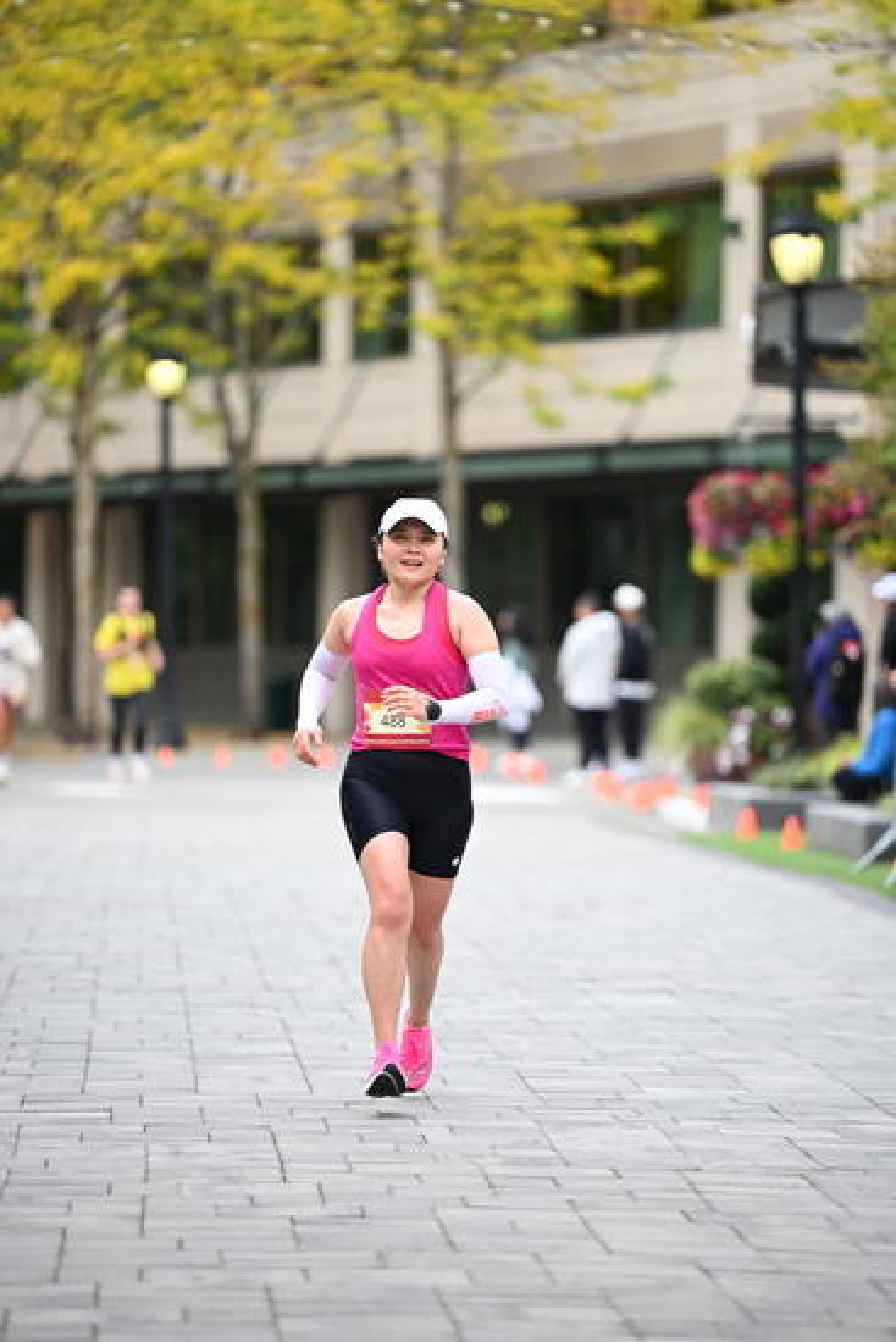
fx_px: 6529
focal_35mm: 175
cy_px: 671
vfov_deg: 11.7
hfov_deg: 7.9
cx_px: 448
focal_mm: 175
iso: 640
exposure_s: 1/2000
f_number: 2.8
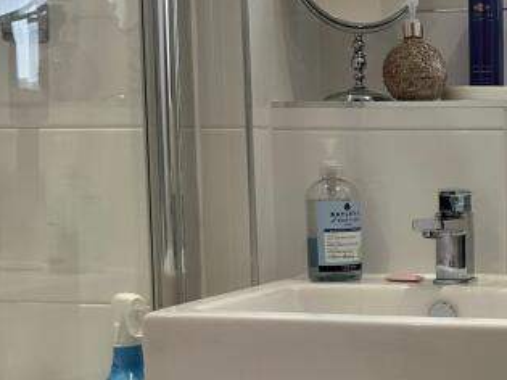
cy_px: 304
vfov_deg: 18.7
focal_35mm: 78
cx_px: 587
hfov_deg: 23.2
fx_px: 1142
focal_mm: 6.86
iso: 100
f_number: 1.78
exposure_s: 1/161
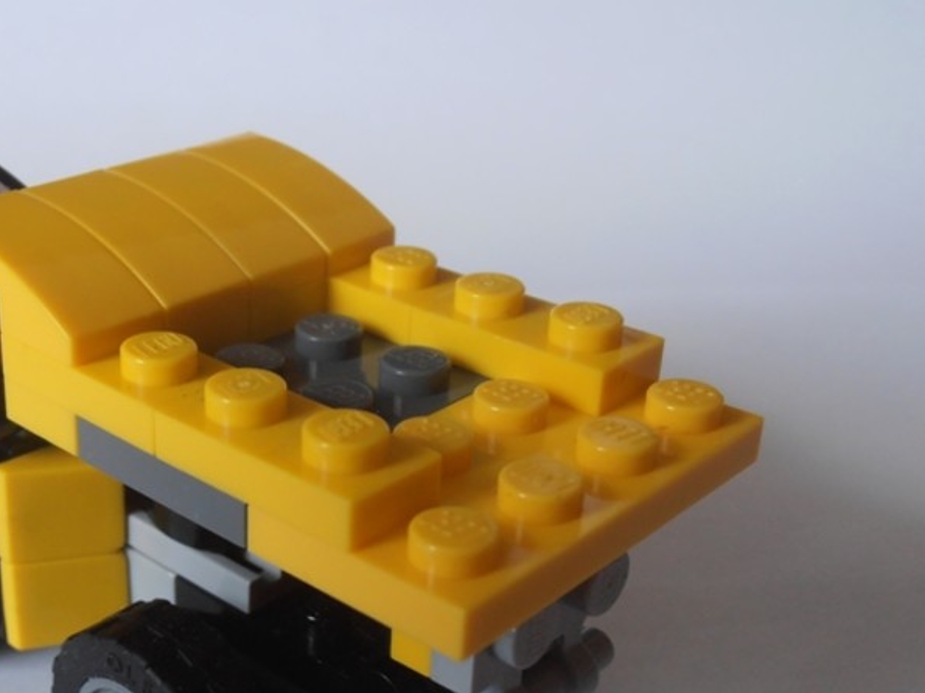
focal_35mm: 56
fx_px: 1496
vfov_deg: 25.8
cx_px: 271
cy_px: 498
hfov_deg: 33.9
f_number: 3.9
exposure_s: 1/40
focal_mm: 6.61
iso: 125
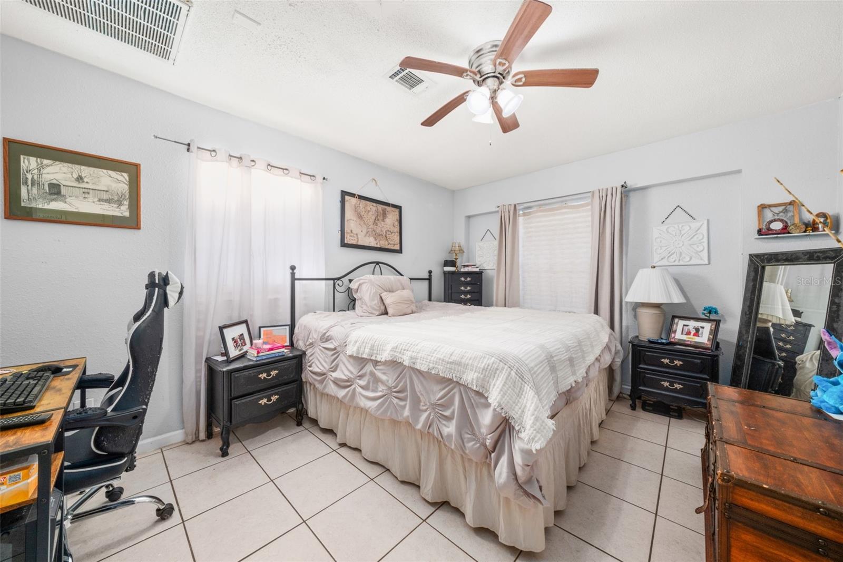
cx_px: 422
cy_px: 281
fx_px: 281
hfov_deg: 112.6
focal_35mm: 12
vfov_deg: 90.0
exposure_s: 1
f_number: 11
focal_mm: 12
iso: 400
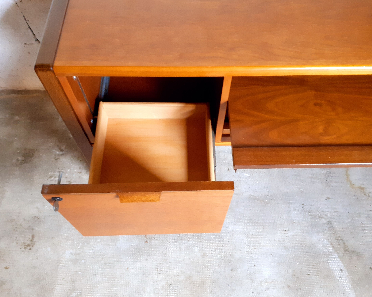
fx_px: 319
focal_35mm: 29
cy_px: 146
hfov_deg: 60.4
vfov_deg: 50.0
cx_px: 193
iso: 320
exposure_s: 1/25
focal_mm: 3.6
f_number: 1.9
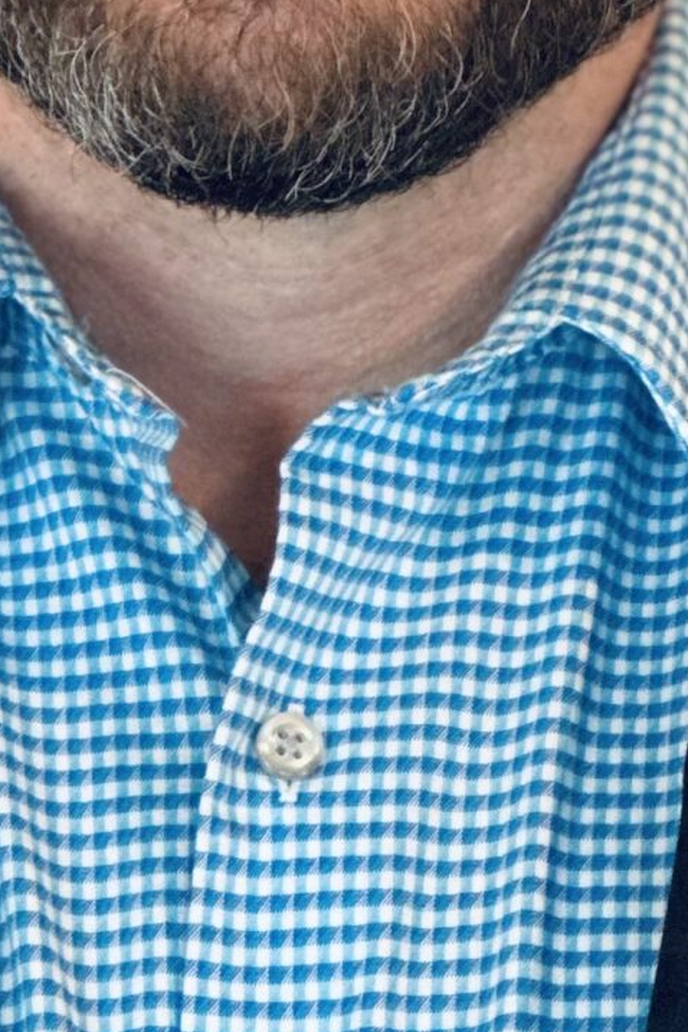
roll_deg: -0.1
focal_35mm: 286
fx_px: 8198
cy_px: -124
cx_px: 281
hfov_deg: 4.8
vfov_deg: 7.2
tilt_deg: -3.9
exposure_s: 1/15
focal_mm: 9
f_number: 2.8
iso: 400
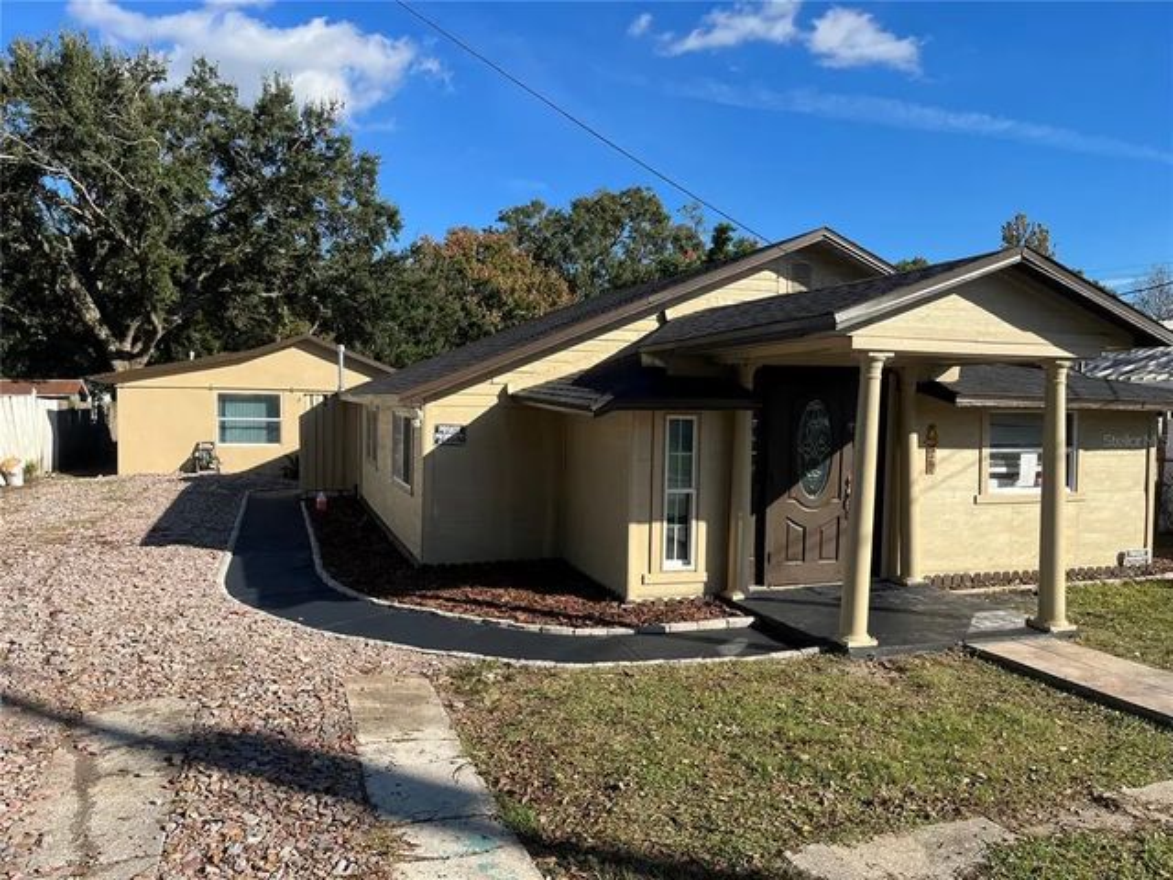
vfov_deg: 53.1
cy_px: 440
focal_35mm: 26
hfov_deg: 67.3
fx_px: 881
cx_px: 586
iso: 50
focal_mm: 5.1
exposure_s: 1/2632
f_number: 1.6
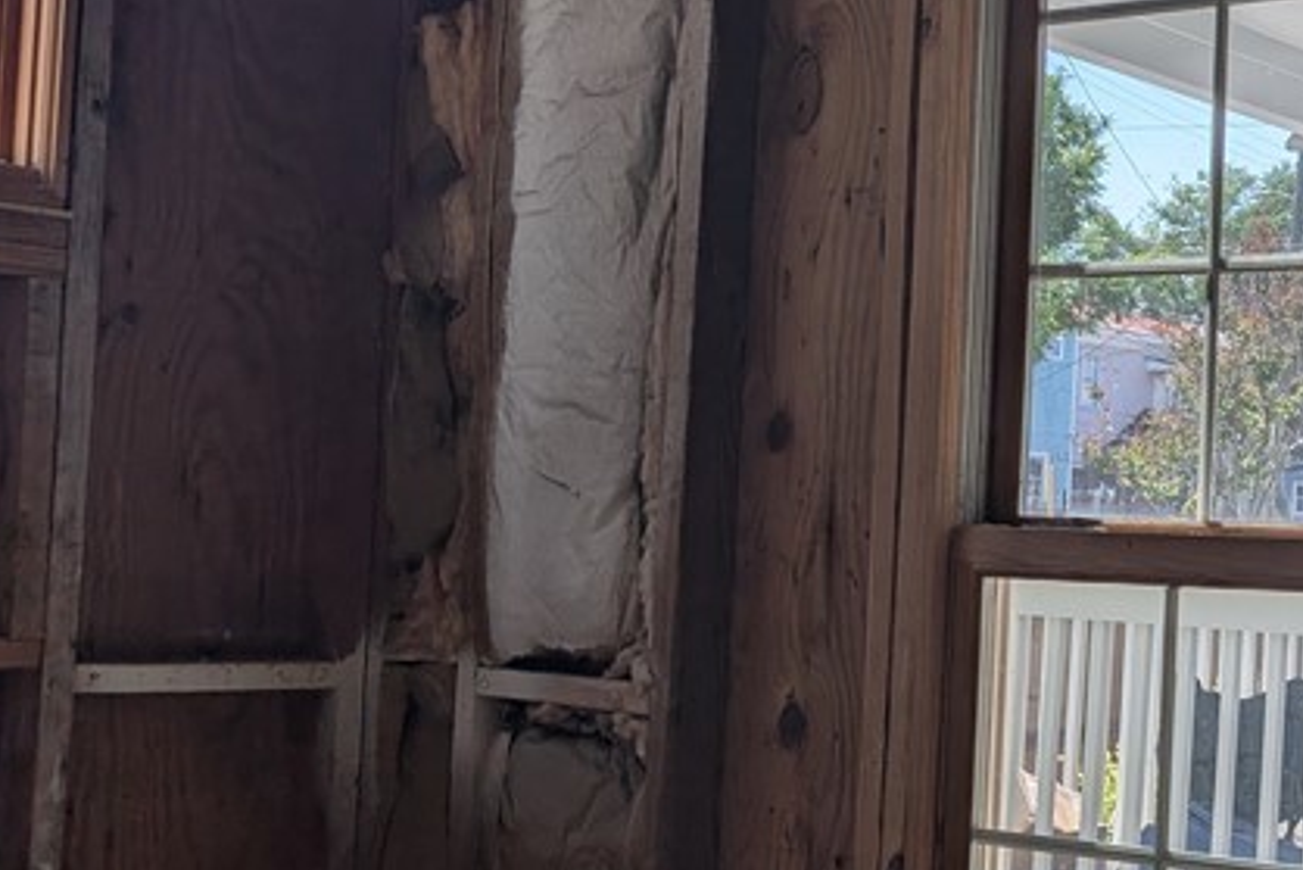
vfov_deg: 22.3
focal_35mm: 61
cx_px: 1414
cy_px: 424
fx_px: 2209
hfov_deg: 29.8
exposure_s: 1/377
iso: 19
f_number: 1.68
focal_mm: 6.9
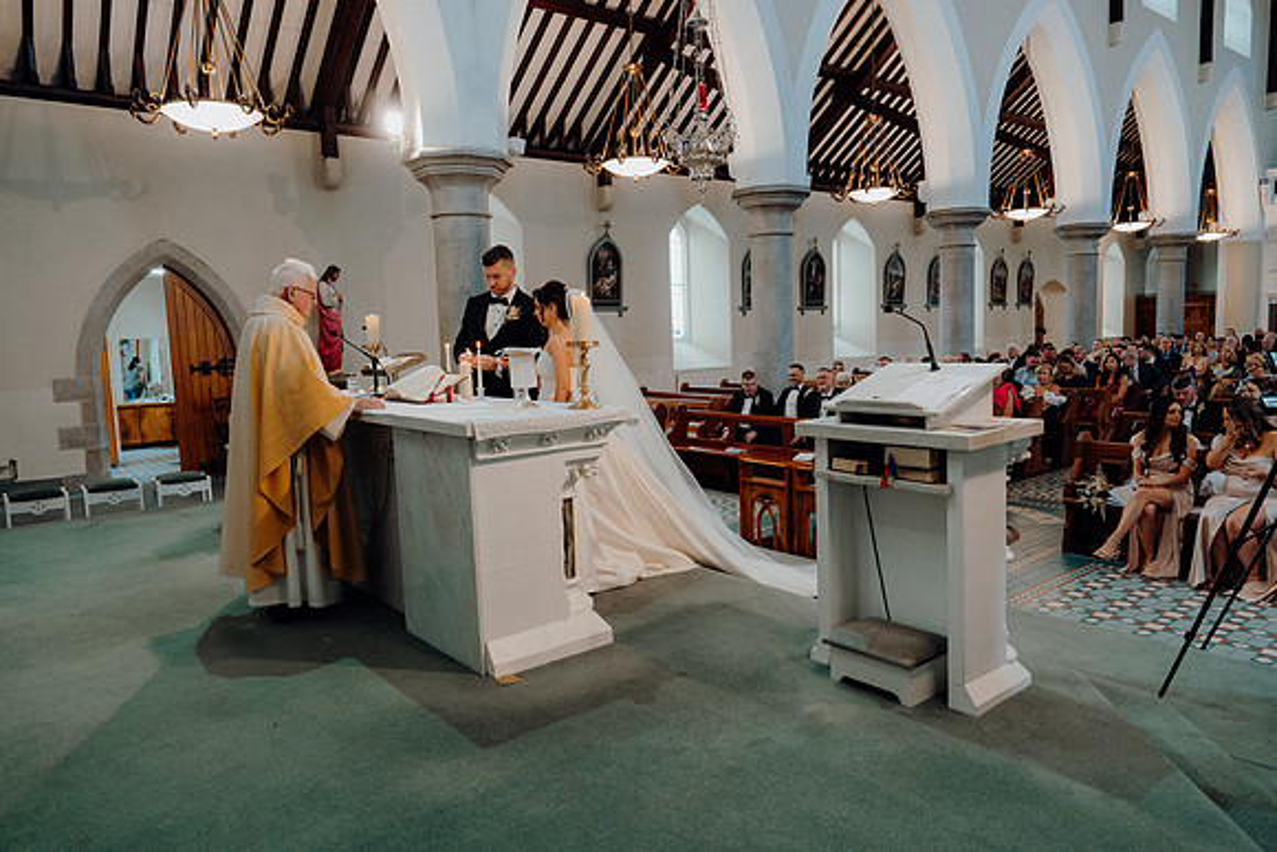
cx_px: 638
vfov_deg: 53.2
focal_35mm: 24
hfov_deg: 73.7
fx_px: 851
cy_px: 426
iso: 2000
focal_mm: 24
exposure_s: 1/160
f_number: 3.5
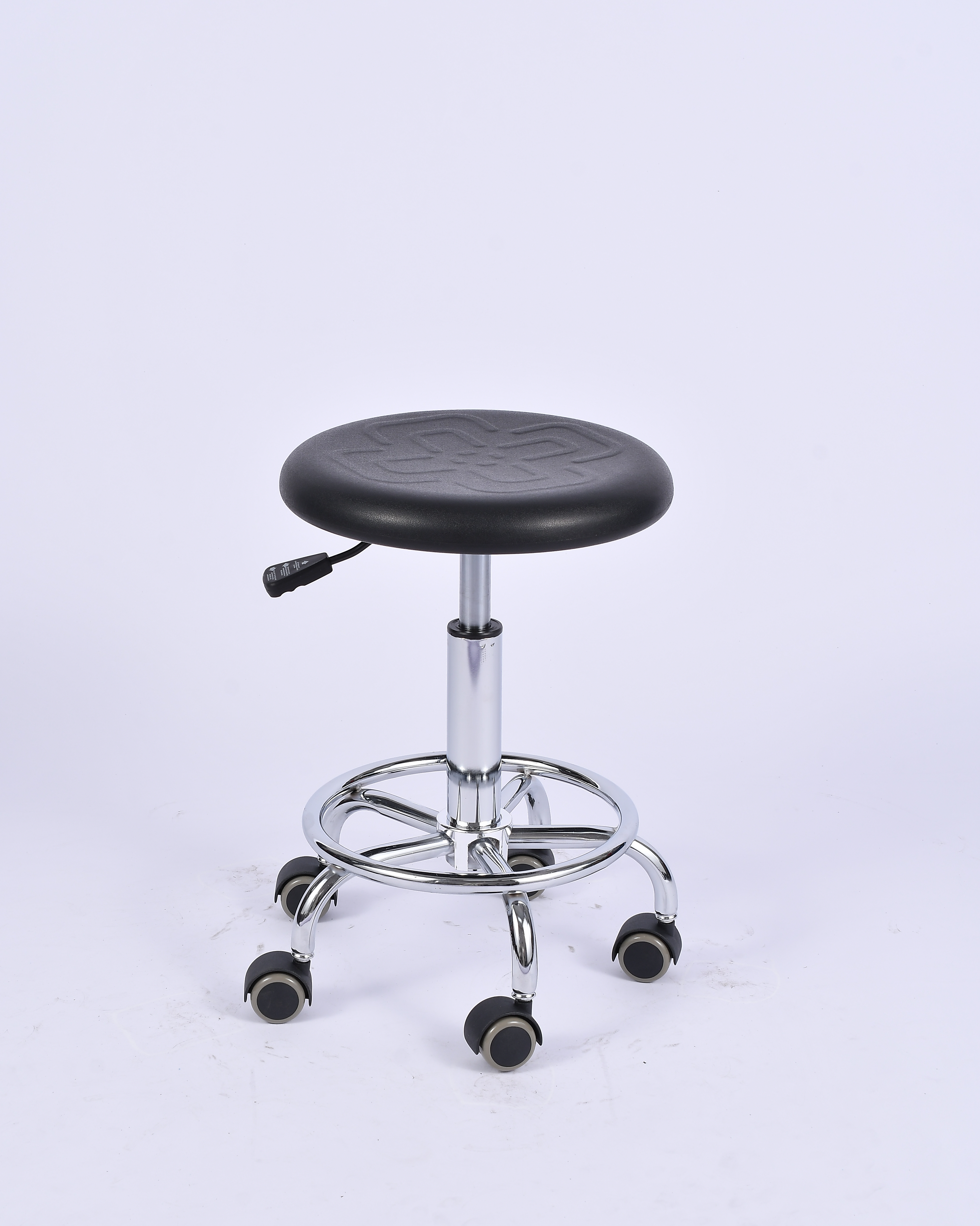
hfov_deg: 22.5
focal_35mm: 68
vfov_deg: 27.9
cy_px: 606
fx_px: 2465
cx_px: 492
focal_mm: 40
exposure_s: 1/100
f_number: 11
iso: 100
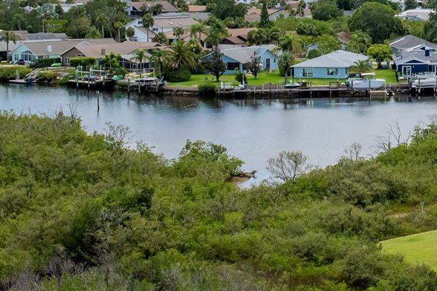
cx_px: 487
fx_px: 1325
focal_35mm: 109
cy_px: -29
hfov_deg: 18.0
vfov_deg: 12.3
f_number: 9
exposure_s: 1/2000
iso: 1000
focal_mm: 31
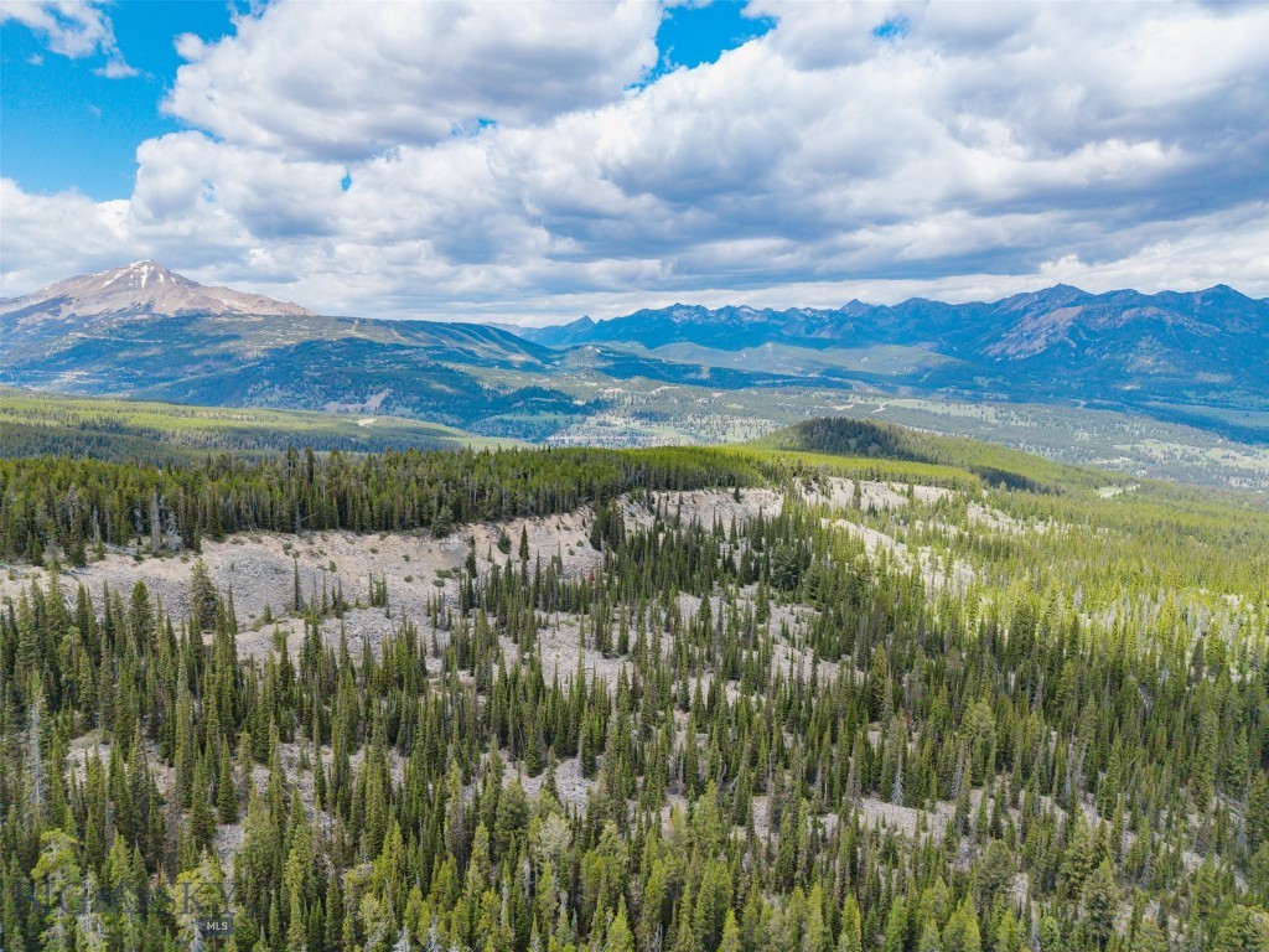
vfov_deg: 56.8
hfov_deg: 71.6
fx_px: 880
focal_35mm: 24
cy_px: 476
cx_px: 634
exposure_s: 1/2500
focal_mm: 8.67
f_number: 1.8
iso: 210
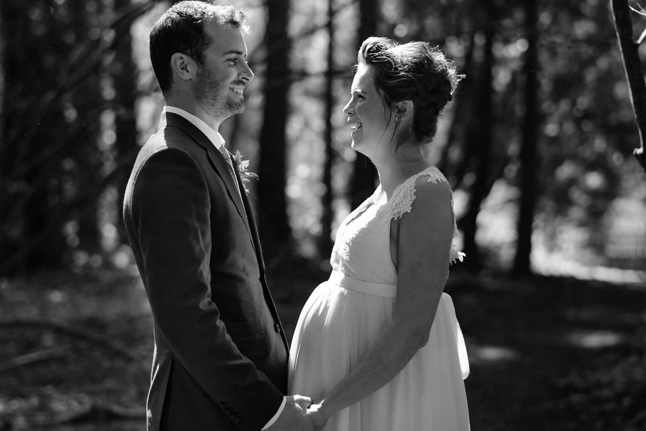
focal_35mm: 64
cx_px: 319
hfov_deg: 31.4
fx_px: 1149
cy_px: 207
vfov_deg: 21.3
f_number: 2
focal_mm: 58
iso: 50
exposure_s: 1/160
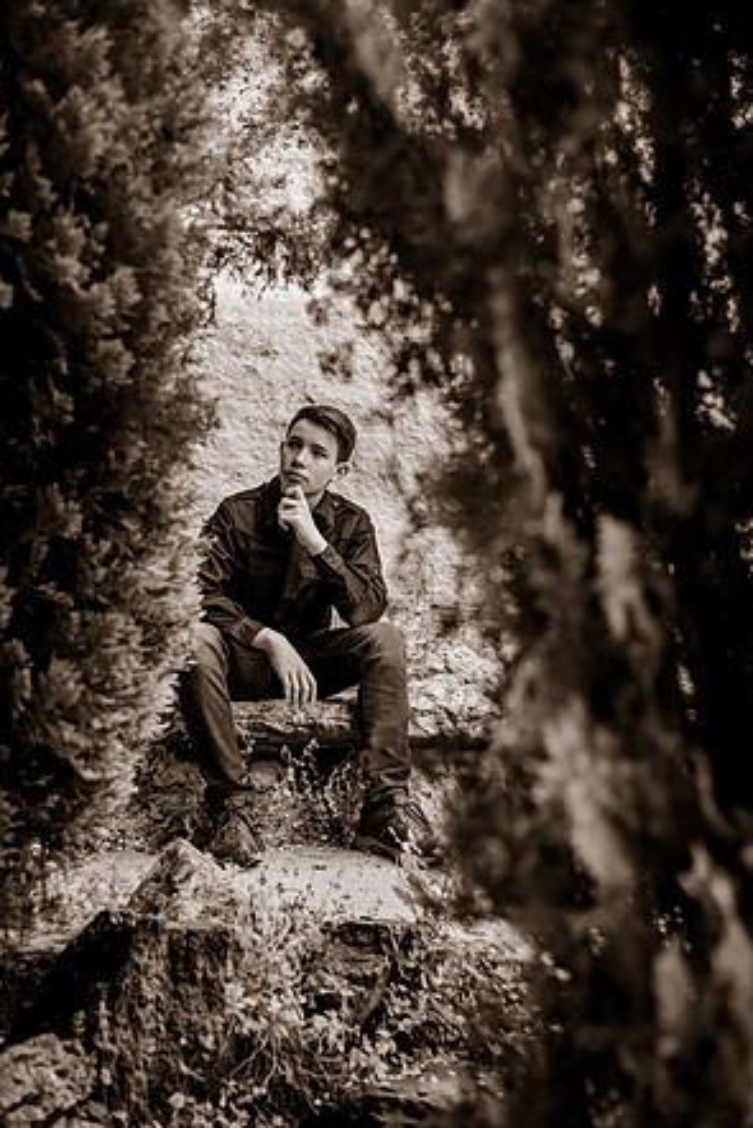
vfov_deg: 33.9
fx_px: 1850
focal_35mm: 59
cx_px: 374
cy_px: 567
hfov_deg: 23.0
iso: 800
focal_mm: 58
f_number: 4
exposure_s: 1/400
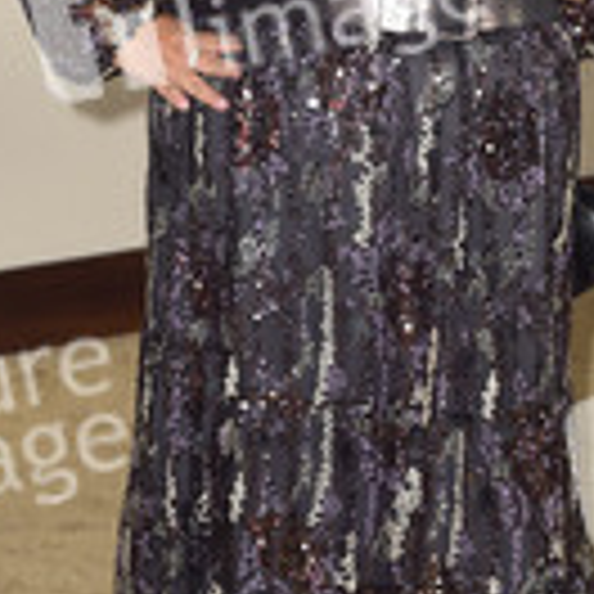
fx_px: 3106
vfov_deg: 10.9
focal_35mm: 160
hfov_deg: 10.9
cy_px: 220
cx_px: 389
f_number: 6.3
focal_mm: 62
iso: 400
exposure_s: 1/250
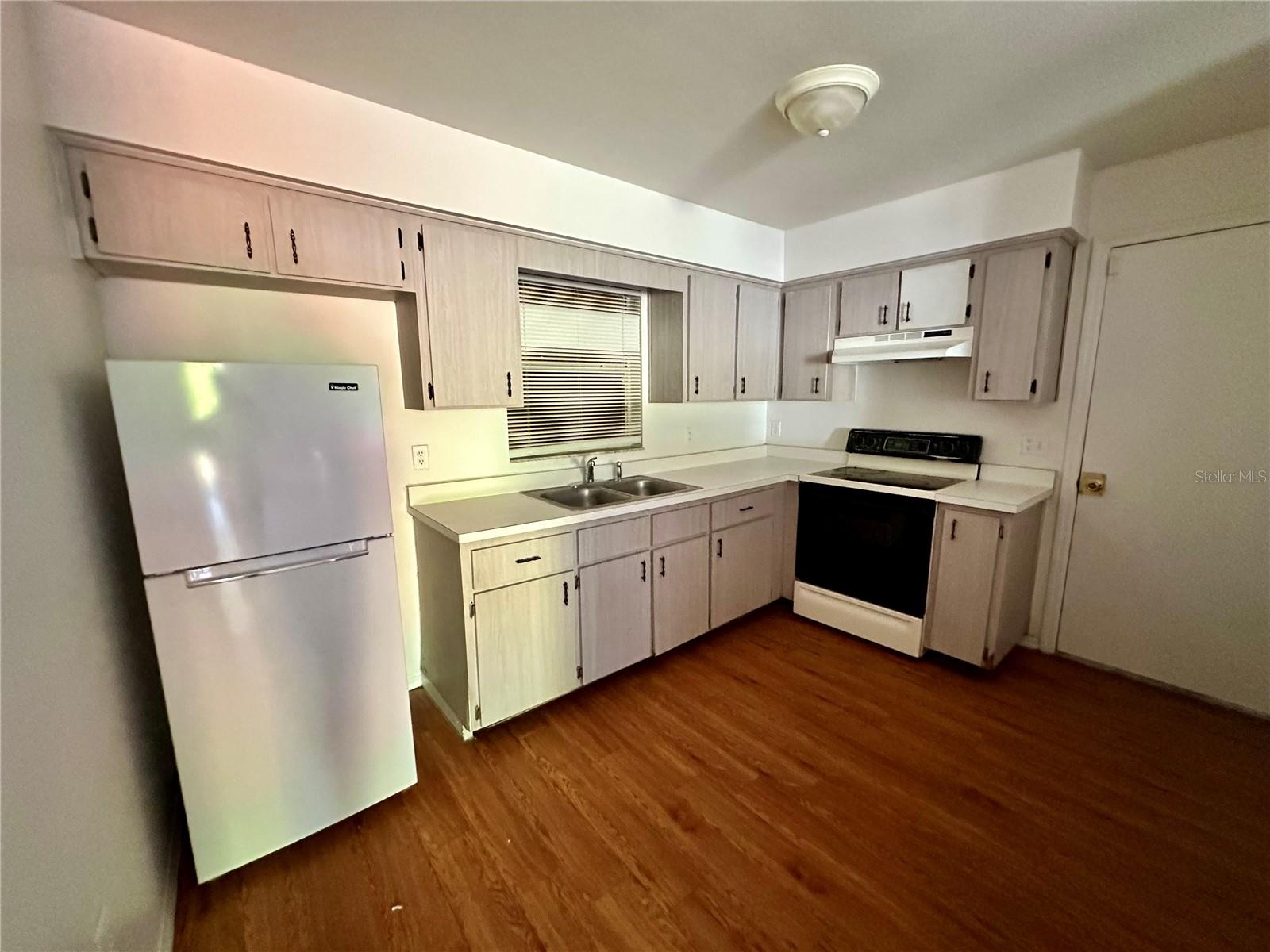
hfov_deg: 102.1
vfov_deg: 85.7
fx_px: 514
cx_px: 635
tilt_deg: -8.5
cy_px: 476
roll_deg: +0.5
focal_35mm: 14
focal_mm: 2.22
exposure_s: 1/60
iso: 1000
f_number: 2.2
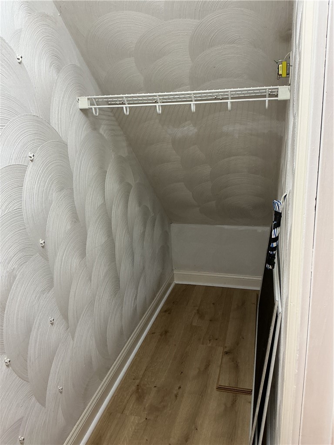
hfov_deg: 48.2
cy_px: 222
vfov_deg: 61.7
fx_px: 373
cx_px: 167
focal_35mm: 29
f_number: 1.8
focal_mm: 3
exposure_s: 1/60
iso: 100
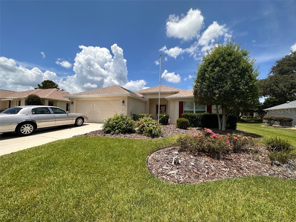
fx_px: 120
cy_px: 111
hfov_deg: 102.1
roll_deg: -0.8
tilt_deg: +2.4
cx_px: 148
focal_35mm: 14
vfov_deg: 85.7
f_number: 2.2
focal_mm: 2.22
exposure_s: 1/2451
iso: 50
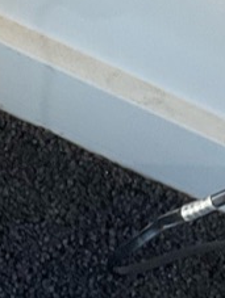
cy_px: 333
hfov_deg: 8.0
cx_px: -357
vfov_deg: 11.4
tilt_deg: -79.8
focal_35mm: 170
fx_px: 1469
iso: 125
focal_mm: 3
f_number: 1.8
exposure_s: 1/50
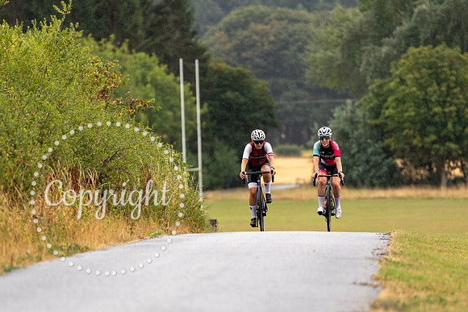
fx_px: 4208
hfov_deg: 6.4
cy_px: 220
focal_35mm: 324
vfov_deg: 4.2
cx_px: 231
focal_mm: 200
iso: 400
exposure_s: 1/1000
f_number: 2.8
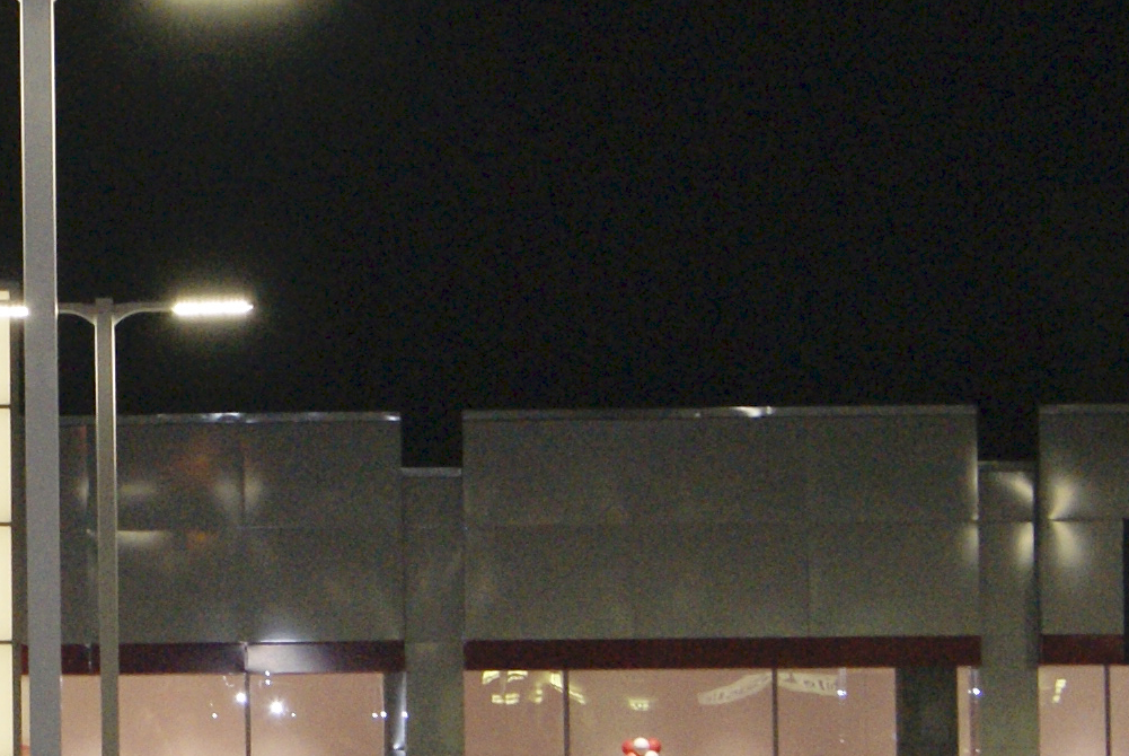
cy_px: 310
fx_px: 5463
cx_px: -46
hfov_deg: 11.7
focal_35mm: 174
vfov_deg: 7.9
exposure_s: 1/60
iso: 400
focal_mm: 30
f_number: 5.6
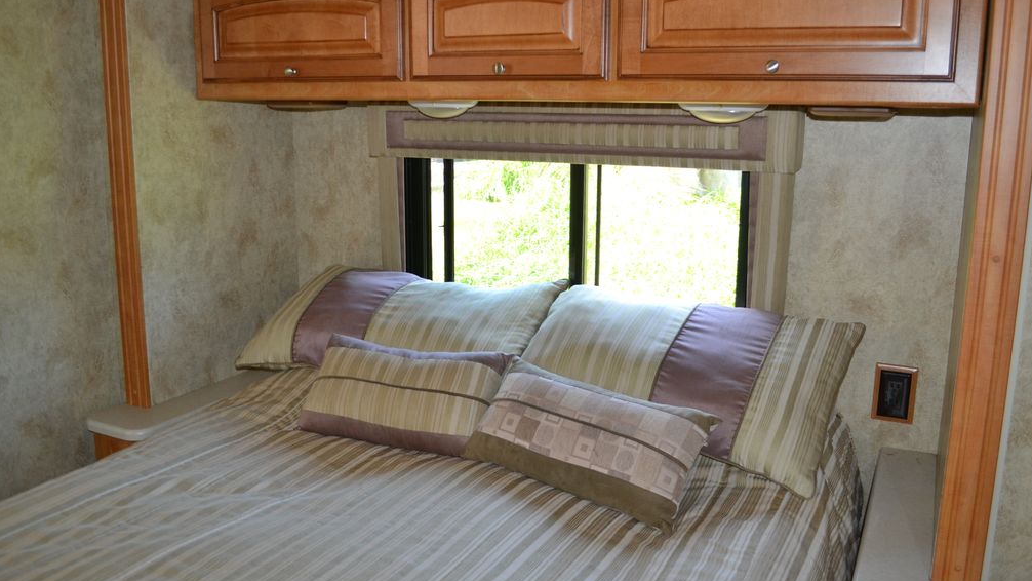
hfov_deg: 61.0
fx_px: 876
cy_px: 263
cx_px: 522
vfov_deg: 36.7
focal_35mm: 32
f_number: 3.8
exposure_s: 1/60
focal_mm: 20
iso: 450
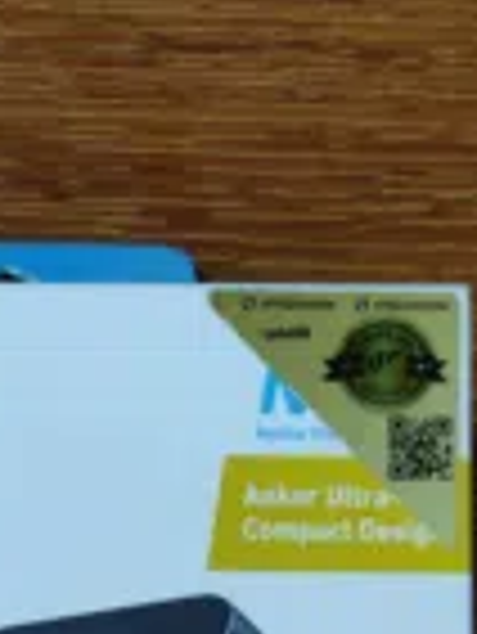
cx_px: -22
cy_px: 895
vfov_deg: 23.2
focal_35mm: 71
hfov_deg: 20.0
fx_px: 1303
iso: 500
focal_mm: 4.25
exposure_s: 1/33
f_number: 1.7
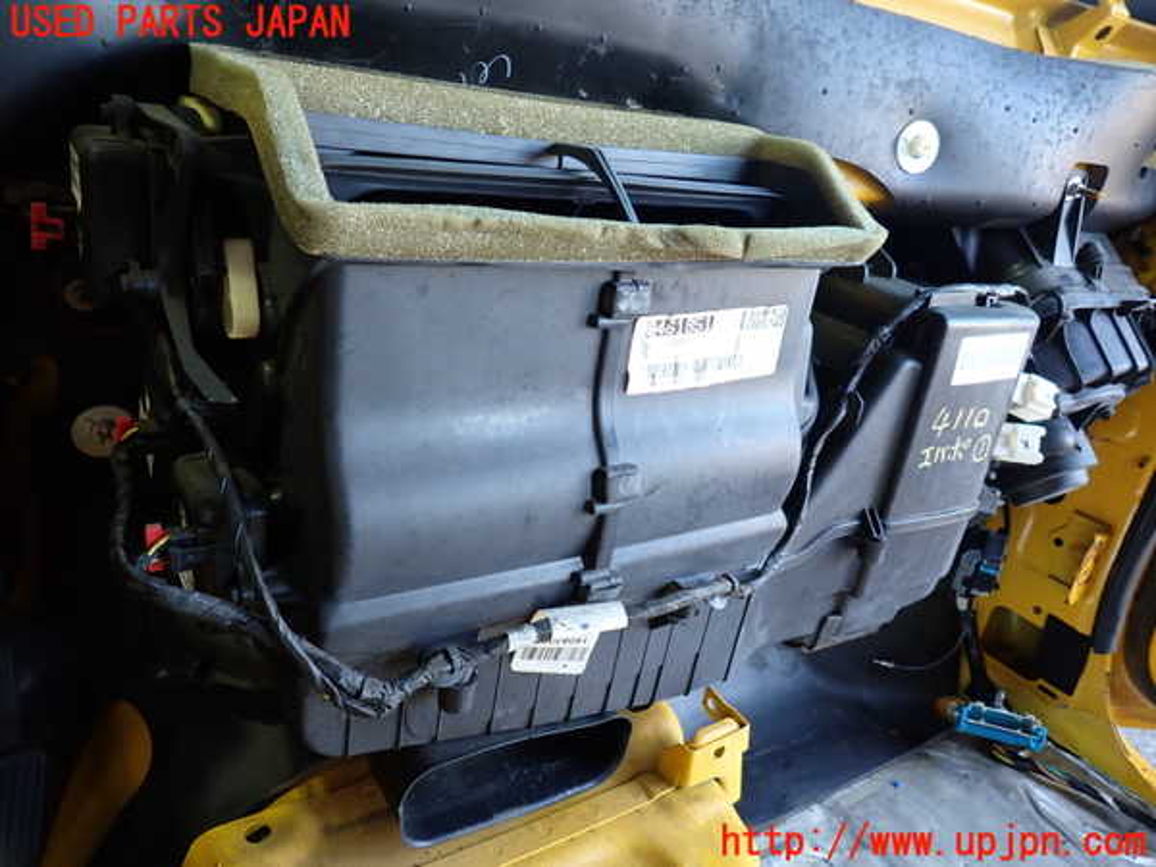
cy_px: 434
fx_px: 835
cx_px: 578
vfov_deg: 54.9
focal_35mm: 25
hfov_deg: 69.4
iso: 200
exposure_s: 1/40
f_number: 2
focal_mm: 4.5
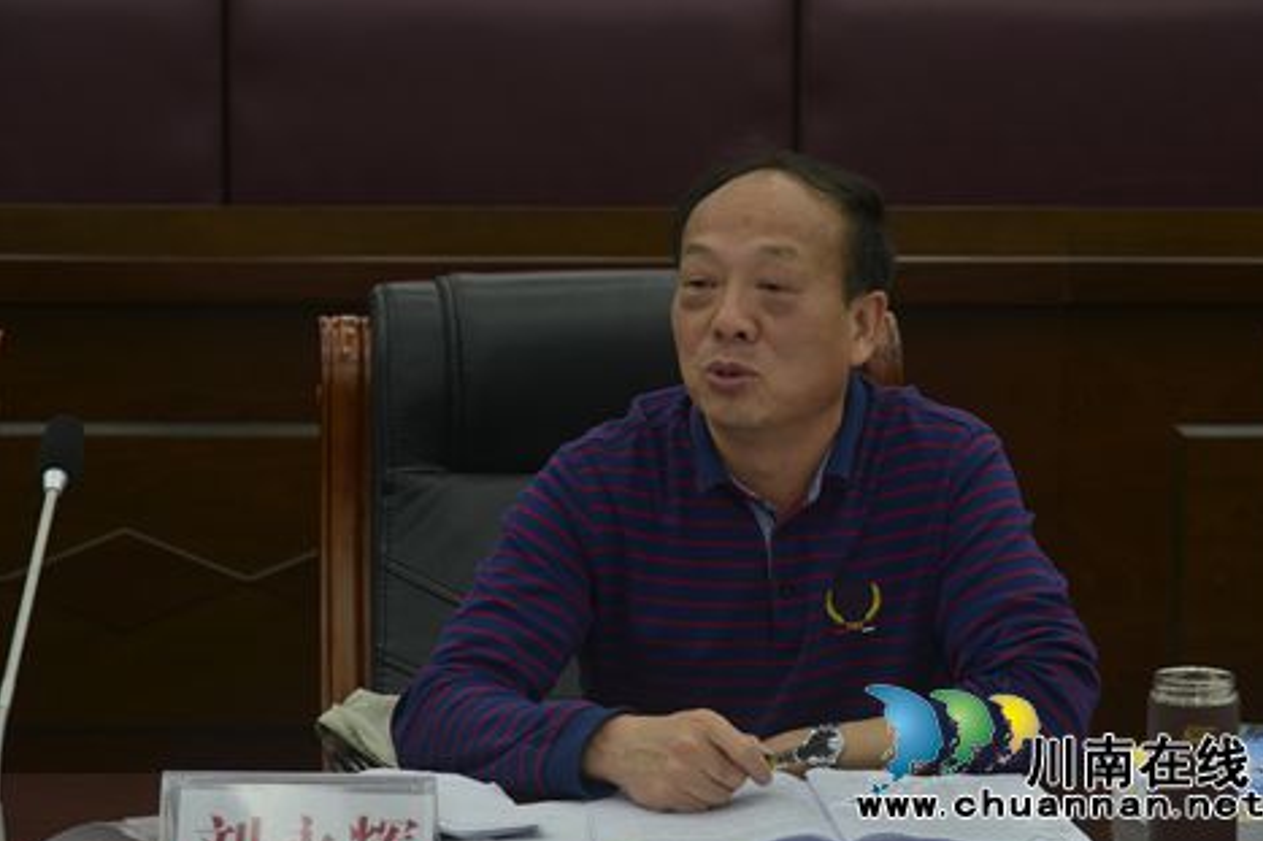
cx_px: 673
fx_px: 4208
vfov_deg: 11.4
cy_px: 425
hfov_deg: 17.1
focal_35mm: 120
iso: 160
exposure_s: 1/13
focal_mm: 112
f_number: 8
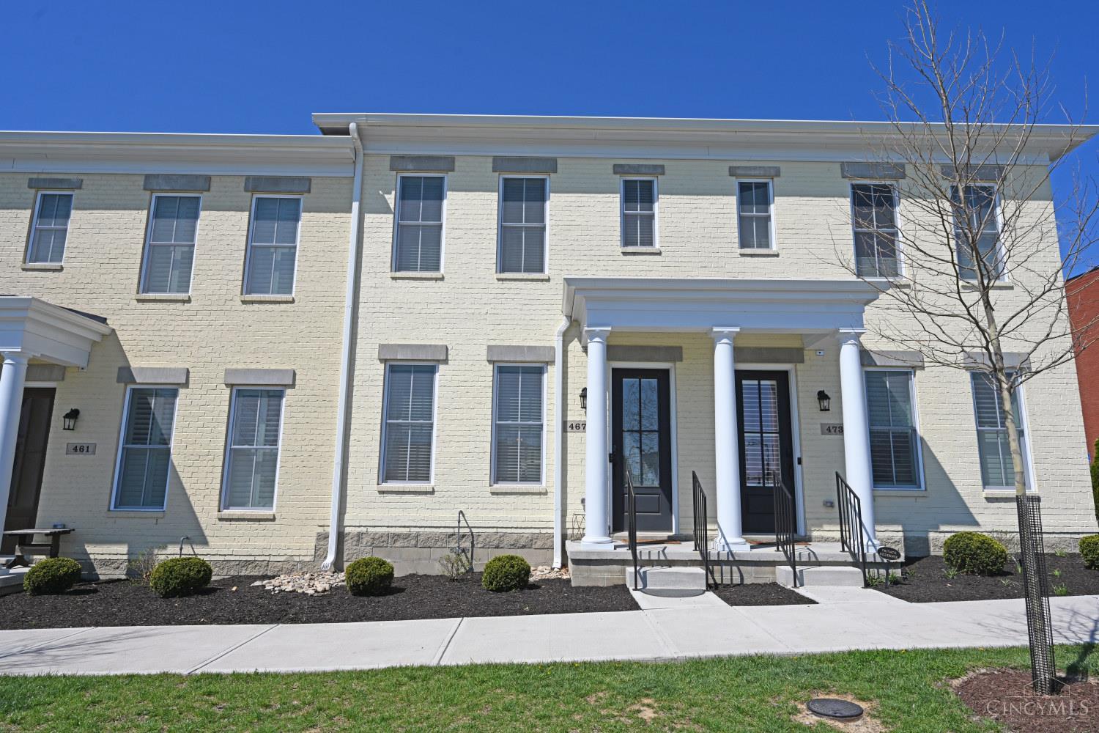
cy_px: 366
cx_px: 550
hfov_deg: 79.9
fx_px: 656
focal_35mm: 22
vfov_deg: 58.3
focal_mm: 21.5
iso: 100
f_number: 9
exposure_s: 1/640
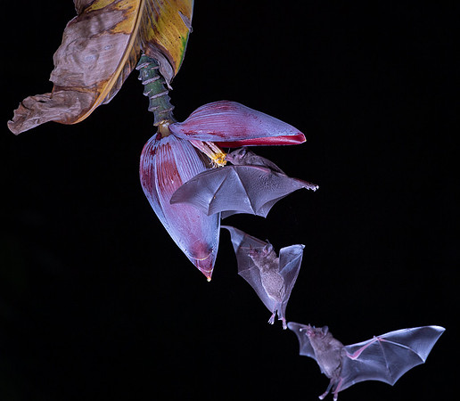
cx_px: 277
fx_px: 3257
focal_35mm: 231
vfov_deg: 7.0
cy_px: 200
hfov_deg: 8.1
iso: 800
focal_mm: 195
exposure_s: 1/250
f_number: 8
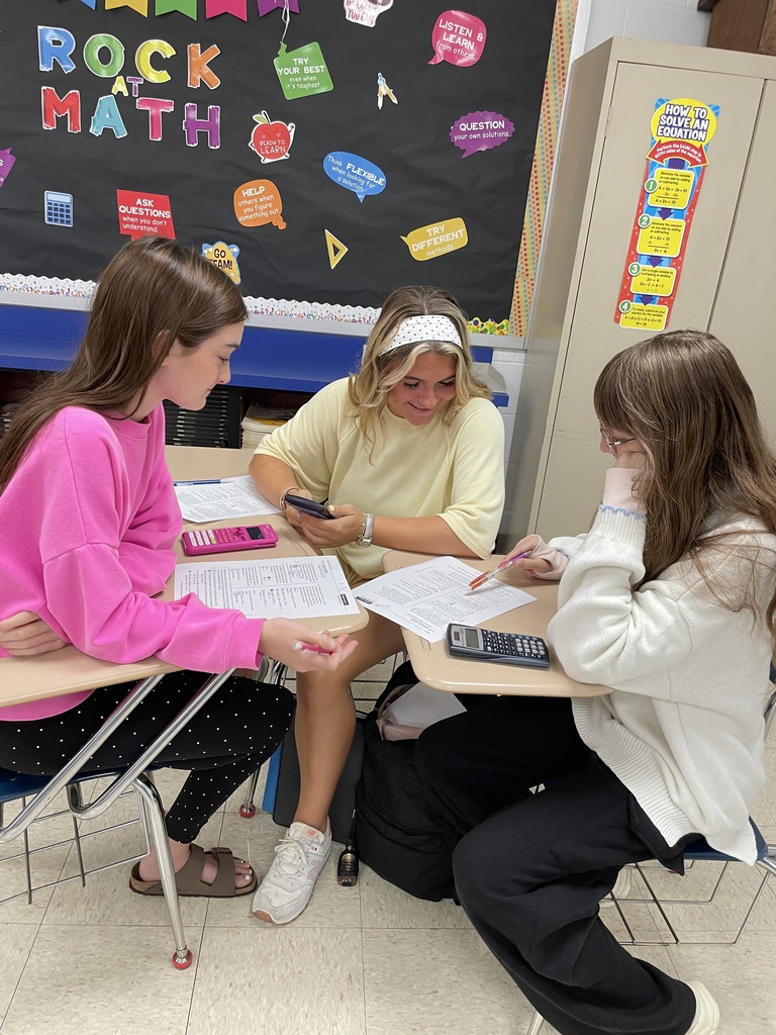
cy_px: 518
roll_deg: -5.1
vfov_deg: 67.3
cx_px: 388
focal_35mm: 26
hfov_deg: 53.1
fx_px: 777
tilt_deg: -21.2
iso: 100
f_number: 1.6
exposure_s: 1/60
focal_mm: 4.2
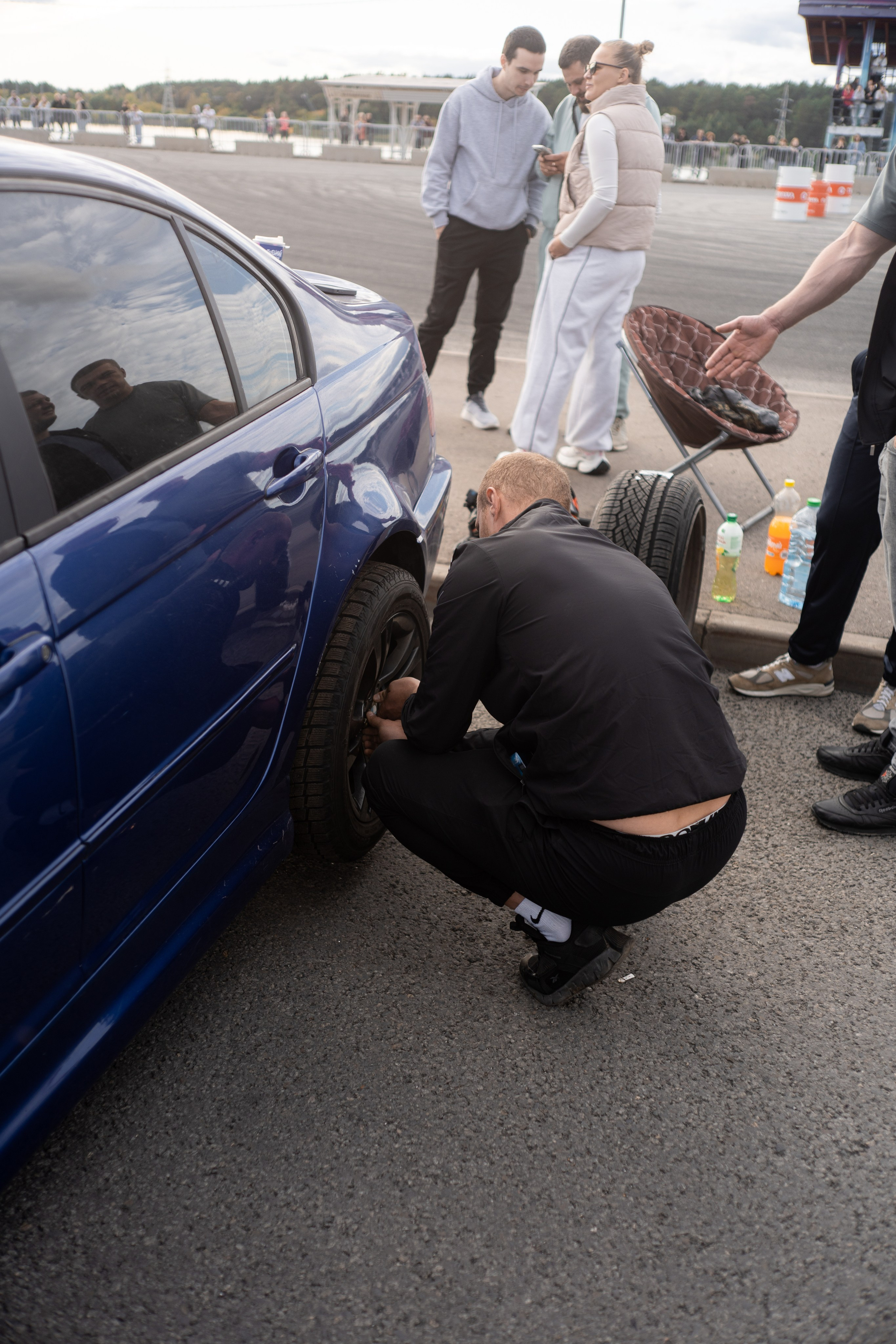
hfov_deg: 37.9
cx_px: 448
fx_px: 1307
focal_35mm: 35
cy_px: 672
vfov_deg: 54.4
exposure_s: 1/640
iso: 100
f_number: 2.2
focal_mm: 35
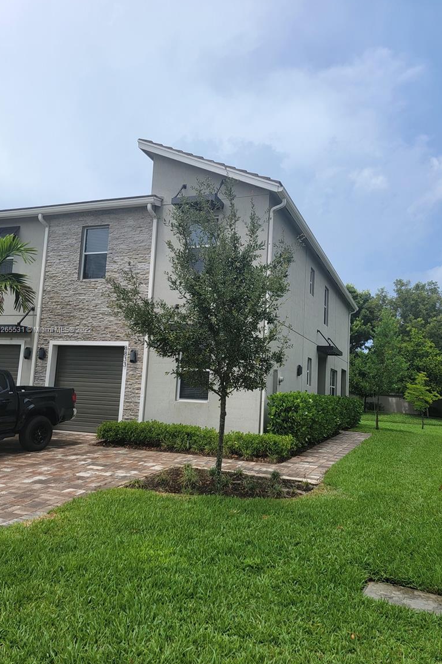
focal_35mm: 26
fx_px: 479
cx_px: 246
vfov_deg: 69.4
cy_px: 330
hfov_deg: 49.5
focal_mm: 6.7
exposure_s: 1/976
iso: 16
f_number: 1.8
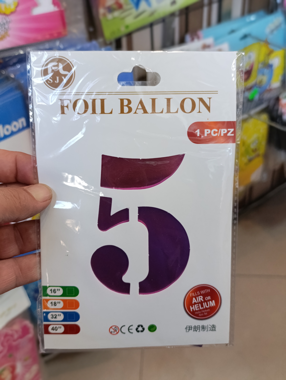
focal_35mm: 46
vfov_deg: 41.2
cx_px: 143
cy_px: 190
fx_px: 505
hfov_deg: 31.6
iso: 800
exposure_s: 1/100
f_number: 1.6
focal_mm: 6.14
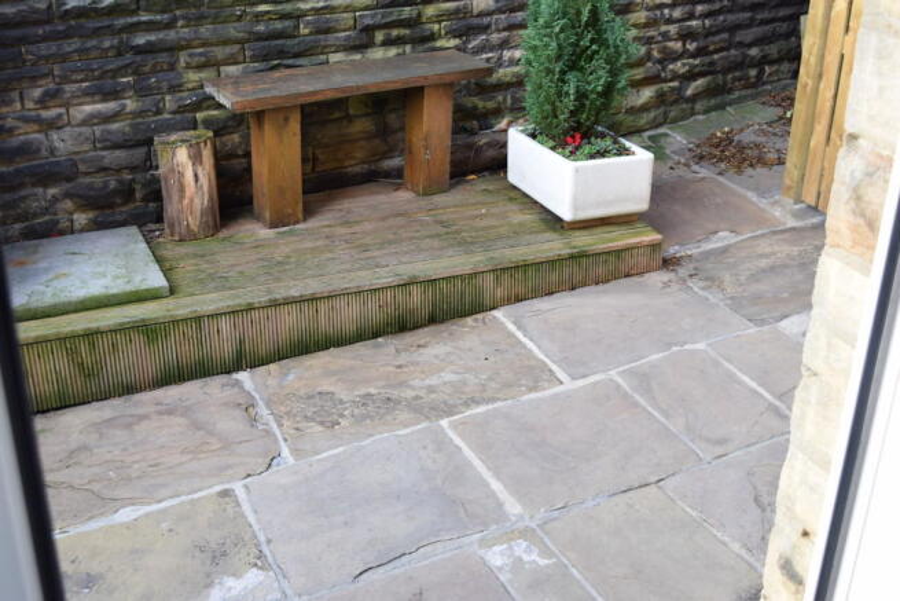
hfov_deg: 43.6
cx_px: 450
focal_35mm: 45
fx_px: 1125
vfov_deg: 29.9
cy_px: 300
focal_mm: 30
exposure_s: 1/125
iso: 400
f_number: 5.6
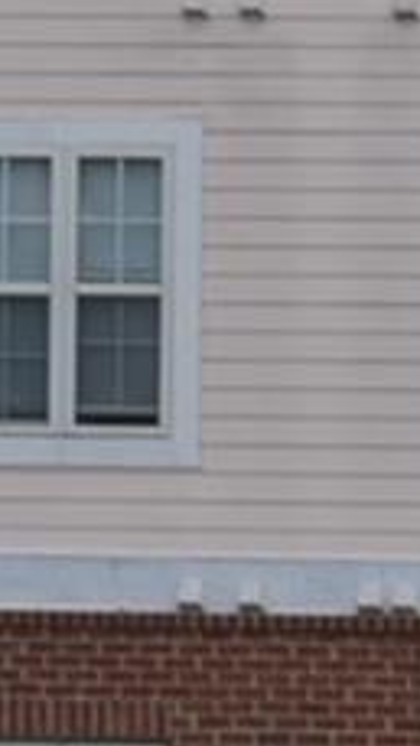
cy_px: 1464
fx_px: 13903
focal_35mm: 703
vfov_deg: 3.1
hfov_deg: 1.7
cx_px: 514
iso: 100
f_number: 7.1
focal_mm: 50
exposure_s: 1/200
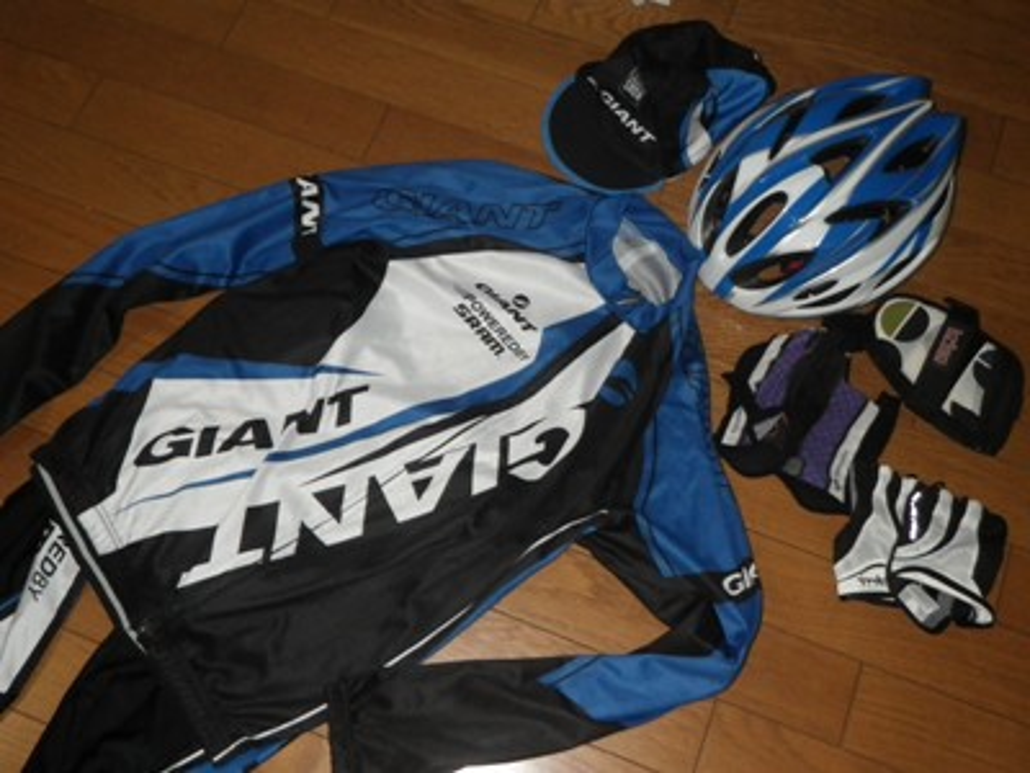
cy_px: 386
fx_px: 1012
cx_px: 515
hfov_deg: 54.0
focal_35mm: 34
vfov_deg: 41.8
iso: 400
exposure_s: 1/50
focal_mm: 6.1
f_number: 3.8
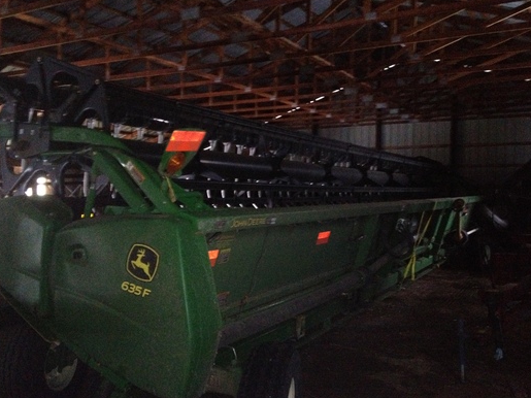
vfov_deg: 38.7
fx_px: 567
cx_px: 269
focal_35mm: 37
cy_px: 201
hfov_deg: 50.1
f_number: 2.4
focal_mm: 4.28
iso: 800
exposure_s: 1/16
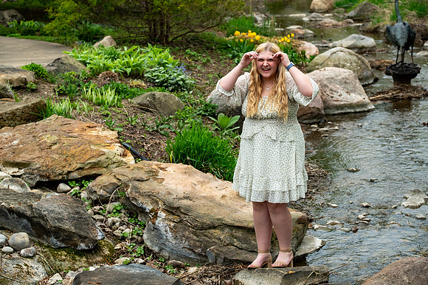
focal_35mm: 75
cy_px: 142
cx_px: 214
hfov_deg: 27.0
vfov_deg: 18.2
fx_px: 892
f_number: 4
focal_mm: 50
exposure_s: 1/320
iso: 250
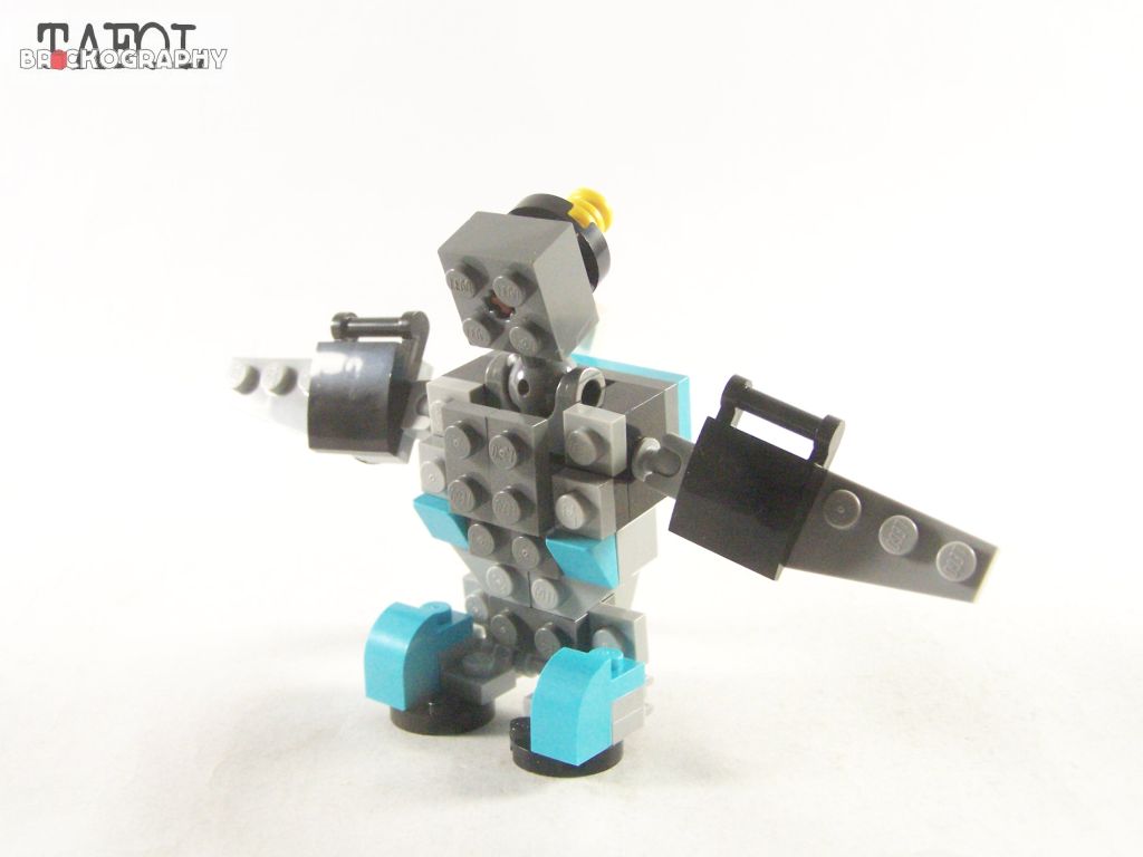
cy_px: 428
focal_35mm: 51
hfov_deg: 37.5
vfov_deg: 28.6
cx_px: 572
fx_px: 1684
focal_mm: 8.5
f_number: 4
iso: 400
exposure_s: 1/60
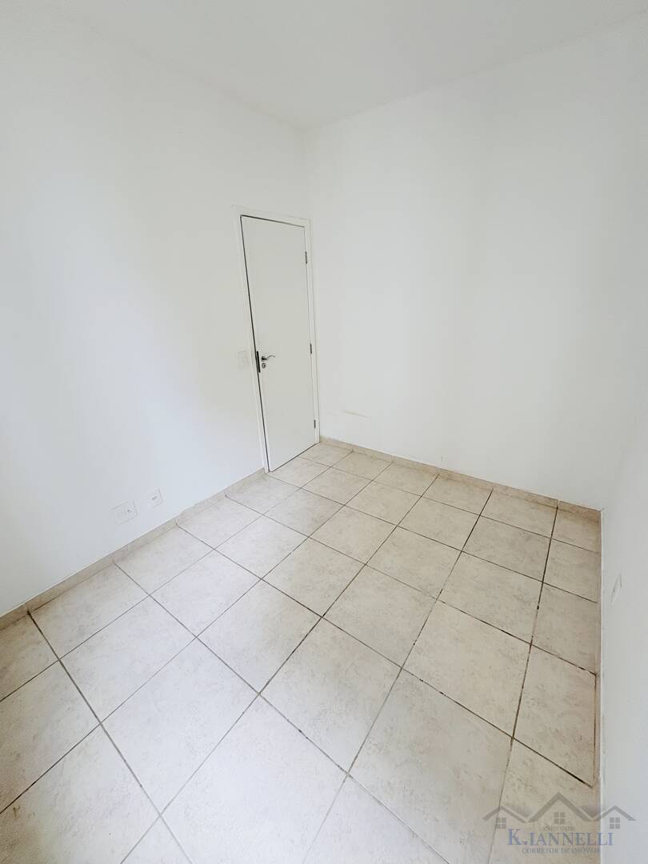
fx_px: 349
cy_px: 432
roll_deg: +2.1
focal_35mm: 14
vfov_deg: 102.1
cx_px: 324
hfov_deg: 85.7
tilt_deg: -22.7
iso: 64
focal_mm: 2.22
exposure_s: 1/99
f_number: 2.2
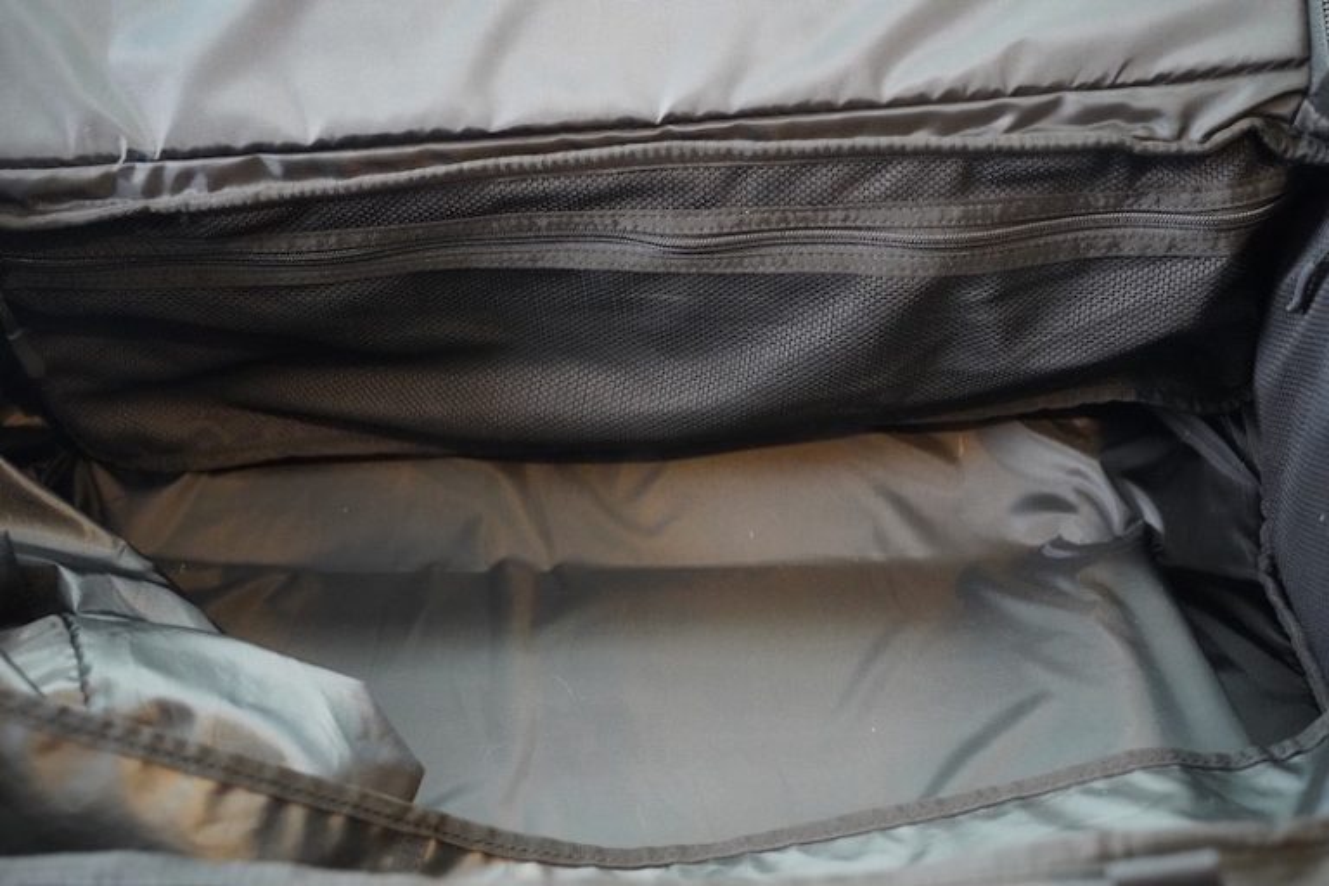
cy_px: 443
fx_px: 1440
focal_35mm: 39
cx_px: 664
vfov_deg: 34.2
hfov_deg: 49.6
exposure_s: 1/60
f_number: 4
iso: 12800
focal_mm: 39
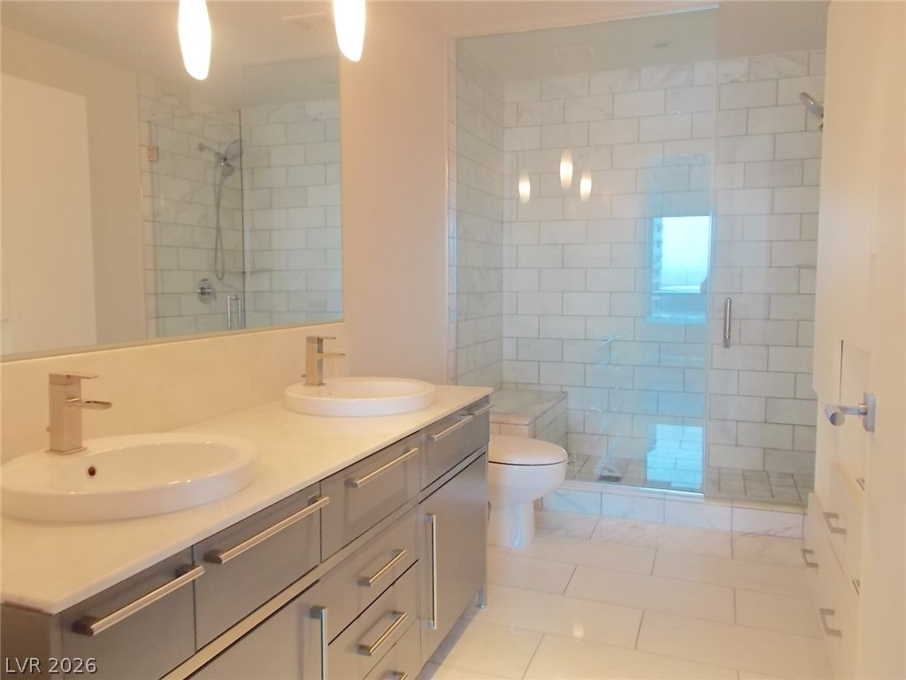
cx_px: 453
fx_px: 680
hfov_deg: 67.3
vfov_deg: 53.1
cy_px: 340
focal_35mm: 26
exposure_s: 1/15
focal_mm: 4.6
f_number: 3.2
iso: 200
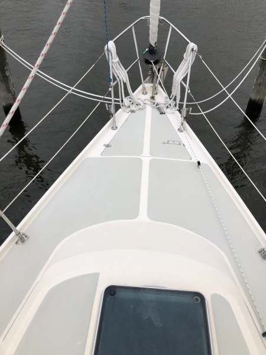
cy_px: 178
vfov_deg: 63.4
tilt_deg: -43.3
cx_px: 133
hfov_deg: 49.7
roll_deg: -1.4
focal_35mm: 28
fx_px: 287
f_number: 1.8
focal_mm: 3.99
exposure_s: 1/2024
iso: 20
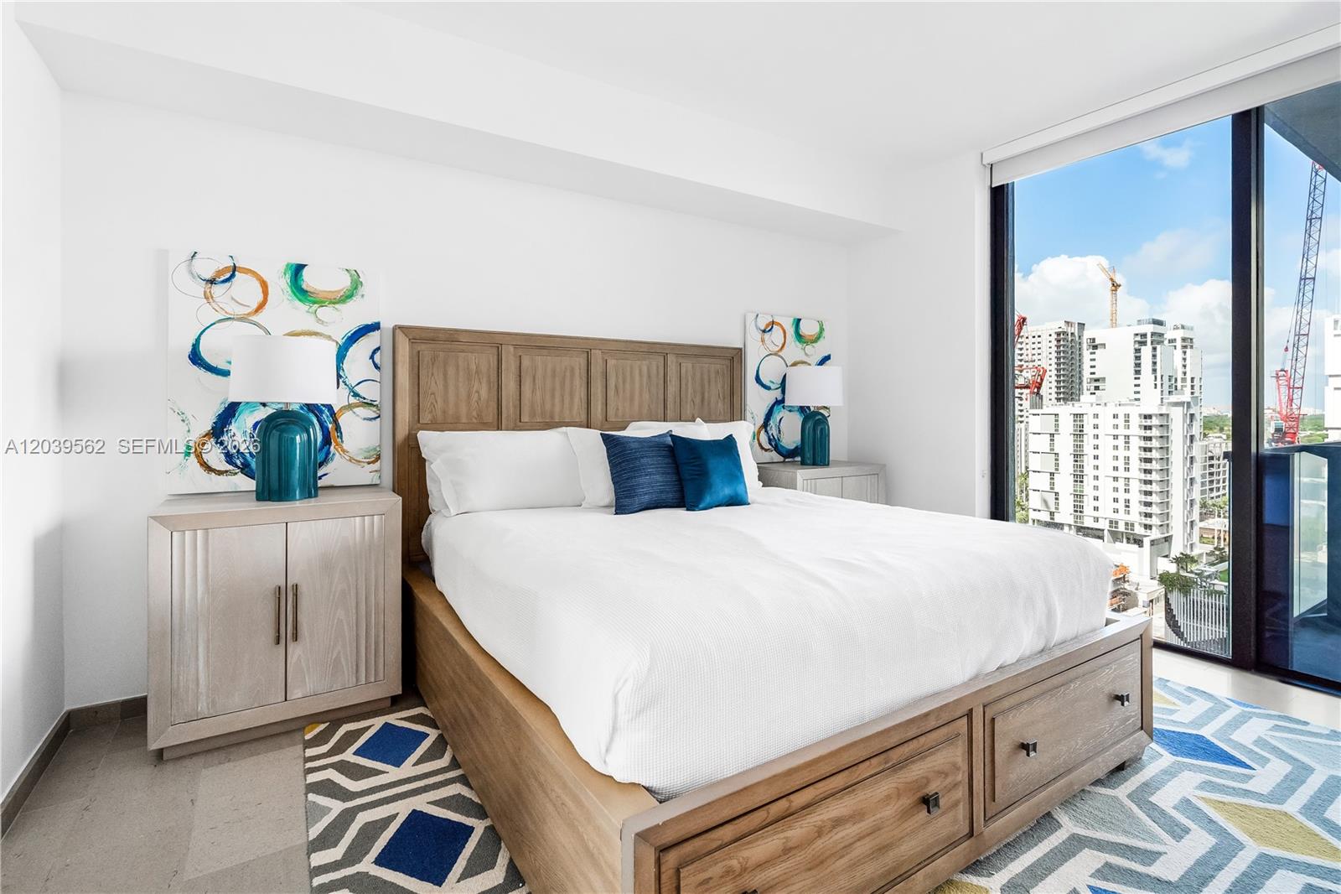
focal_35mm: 16
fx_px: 596
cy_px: 447
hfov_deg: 96.7
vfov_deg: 73.7
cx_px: 670
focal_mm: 16
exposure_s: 1/50
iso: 640
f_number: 7.1
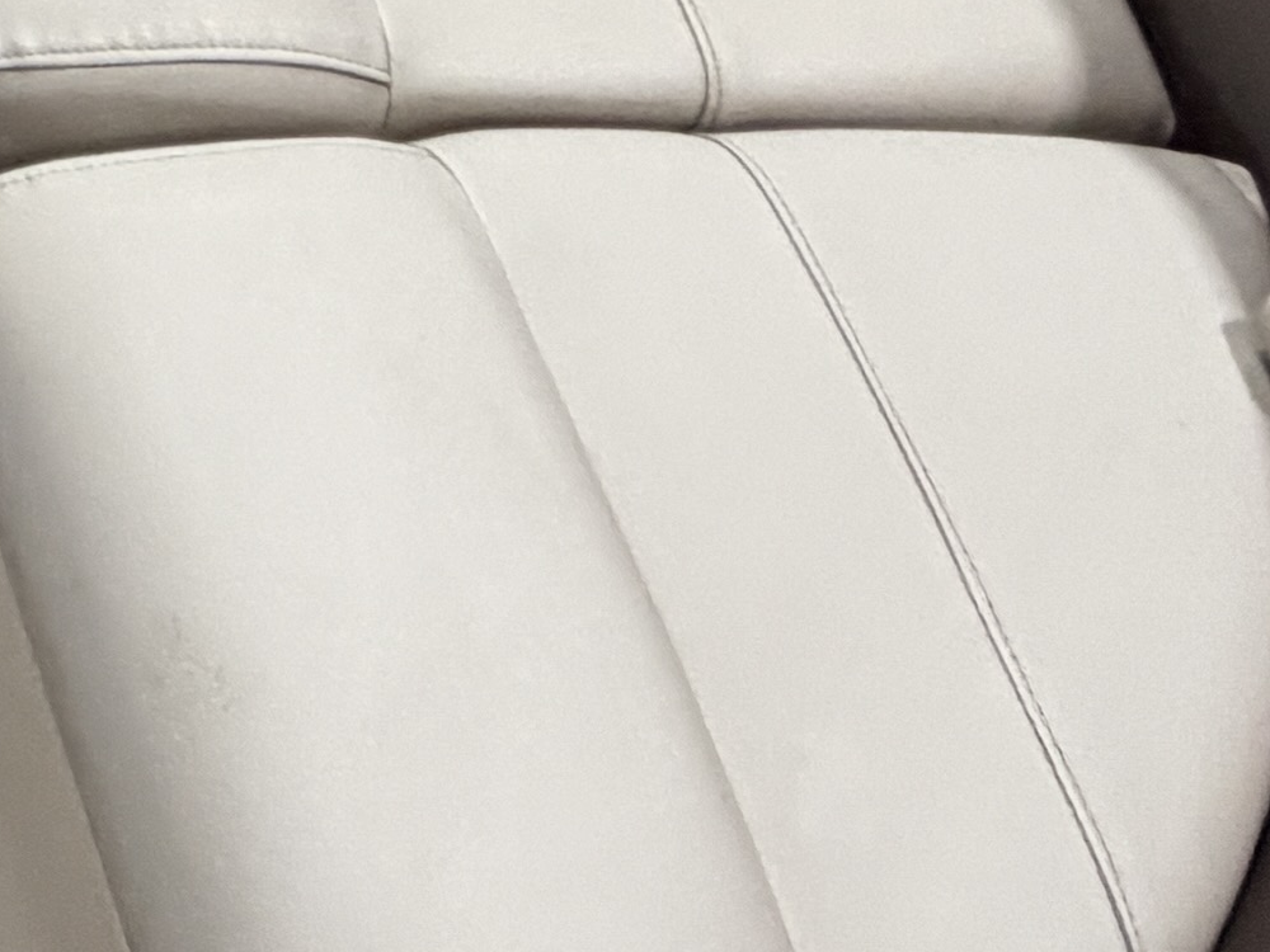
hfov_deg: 17.5
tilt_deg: -49.2
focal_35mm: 80
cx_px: -1259
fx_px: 2935
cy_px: -807
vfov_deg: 15.6
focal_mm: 2.22
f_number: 2.2
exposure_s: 1/120
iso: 125
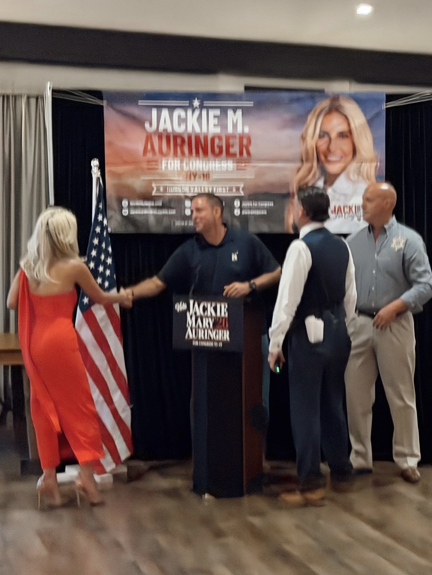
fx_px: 815
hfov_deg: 29.7
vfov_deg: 38.9
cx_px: 219
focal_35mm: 49
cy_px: 284
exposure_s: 1/30
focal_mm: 6.76
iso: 640
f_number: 1.78
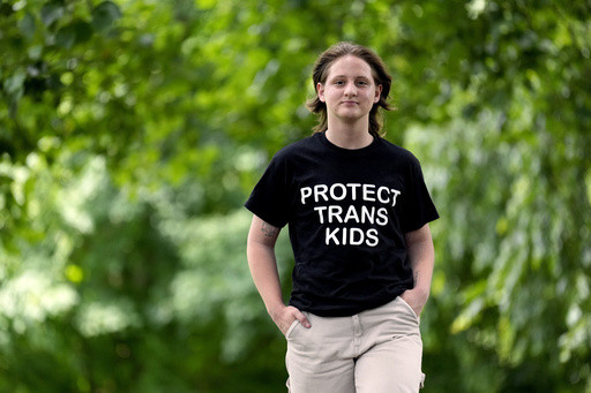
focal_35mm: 200
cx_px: 296
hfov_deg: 10.3
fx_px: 3282
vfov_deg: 6.9
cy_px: 196
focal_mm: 200
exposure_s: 1/2000
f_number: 2.8
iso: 1600
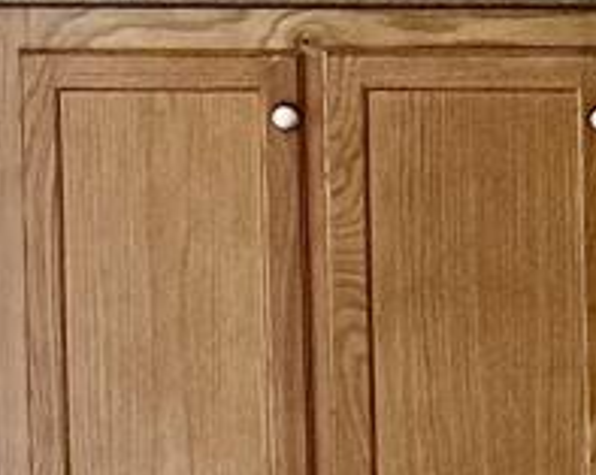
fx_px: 4192
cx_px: -735
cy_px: -263
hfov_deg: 7.7
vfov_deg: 6.4
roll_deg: +0.9
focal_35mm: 238
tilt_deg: +0.3
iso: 200
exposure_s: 1/60
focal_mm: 6.86
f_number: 1.78
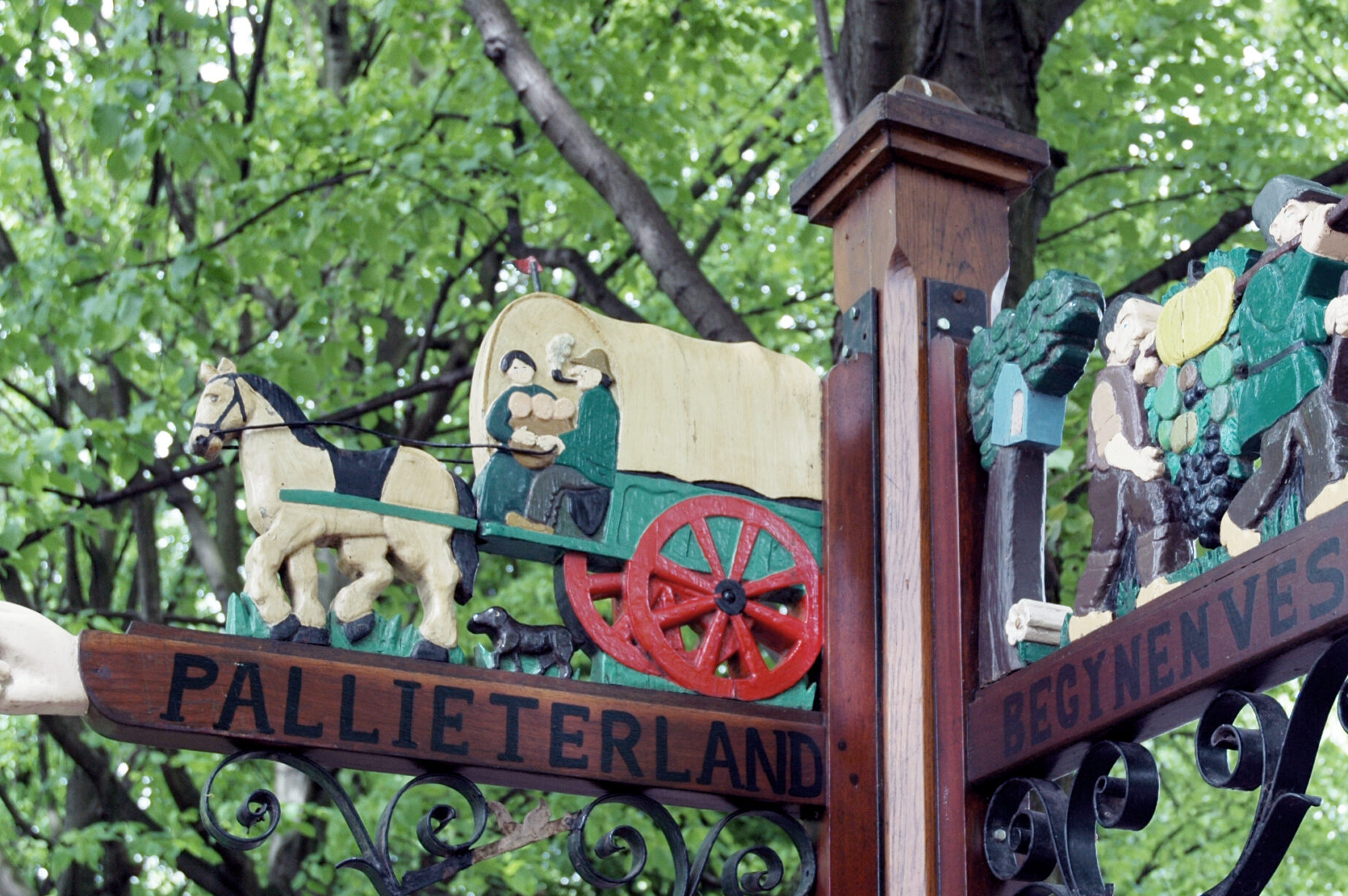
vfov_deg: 21.0
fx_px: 2420
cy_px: 437
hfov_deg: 31.1
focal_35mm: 65
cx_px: 779
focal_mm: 31
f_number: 5
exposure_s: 1/100
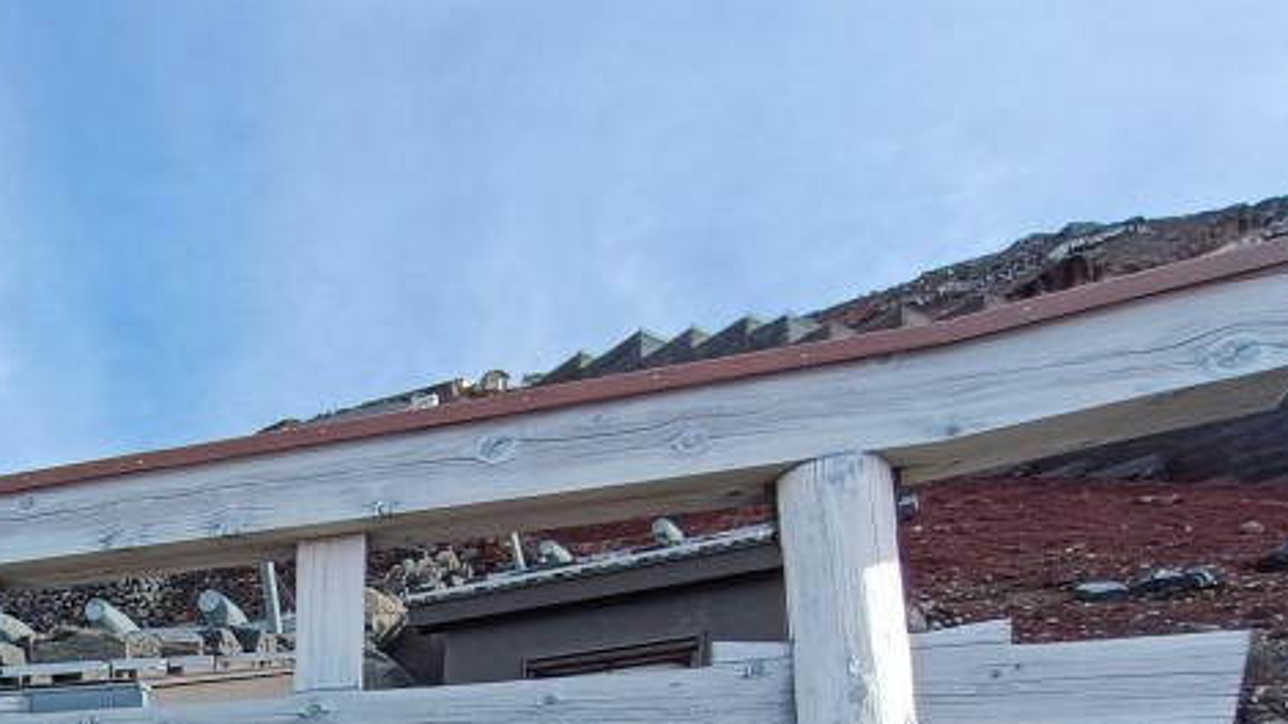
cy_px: 985
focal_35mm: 38
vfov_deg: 25.8
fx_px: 1297
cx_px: 55
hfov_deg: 46.0
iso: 50
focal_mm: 1.66
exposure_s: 1/538
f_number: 2.2
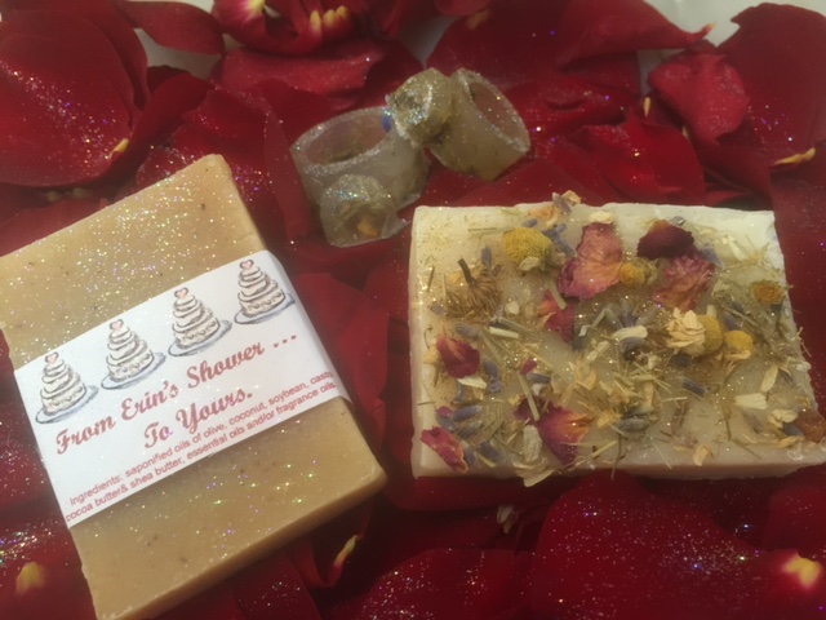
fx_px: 692
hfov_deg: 61.7
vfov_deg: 48.2
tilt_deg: -57.2
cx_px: 413
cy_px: 310
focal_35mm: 29
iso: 100
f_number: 2.2
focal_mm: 4.15
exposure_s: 1/30
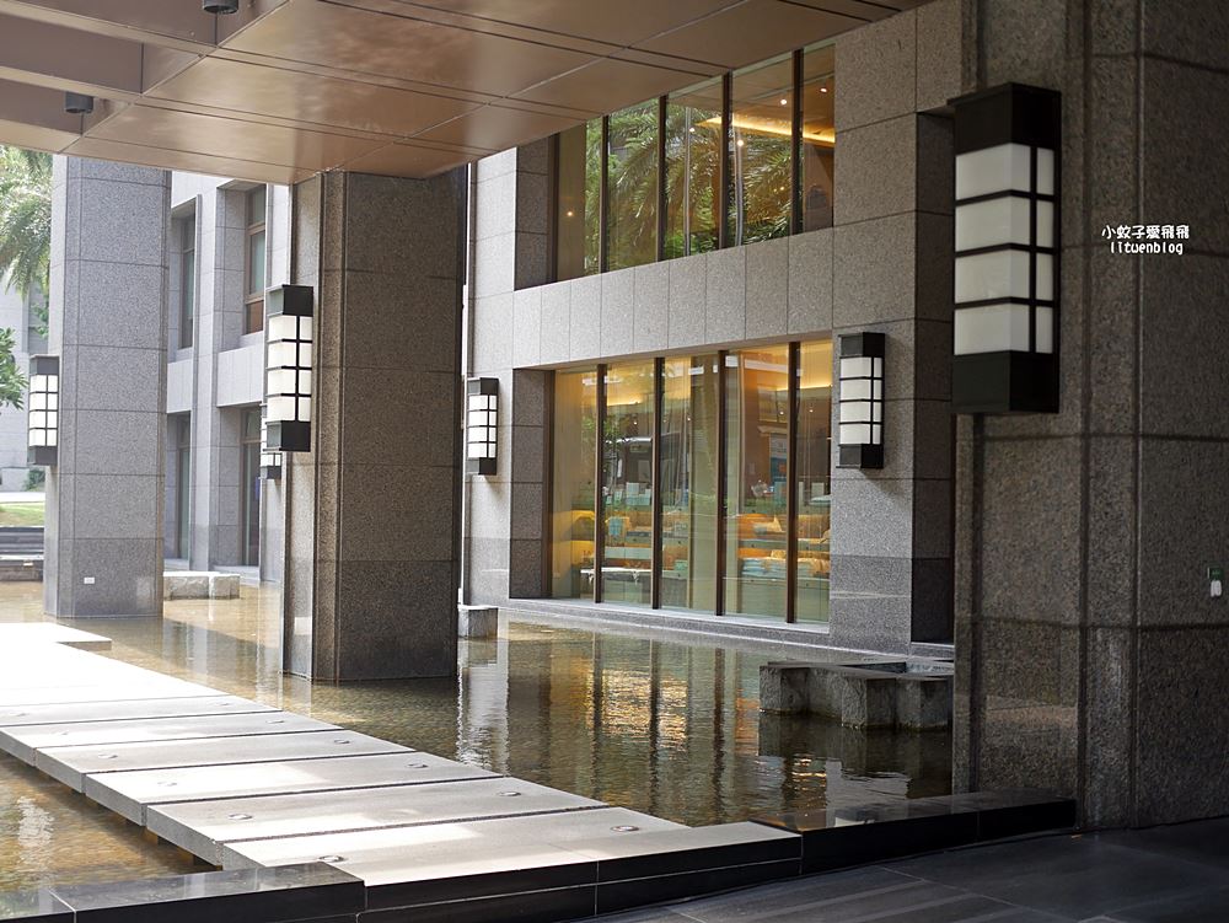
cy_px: 462
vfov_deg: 29.1
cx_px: 614
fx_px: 1776
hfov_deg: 38.2
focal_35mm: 50
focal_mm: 25
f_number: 1.8
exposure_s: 1/200
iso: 200
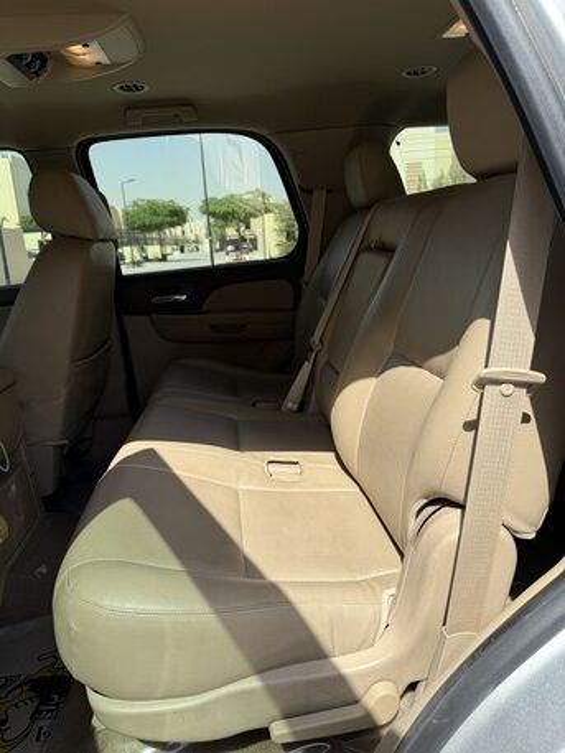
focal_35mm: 24
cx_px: 282
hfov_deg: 56.8
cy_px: 376
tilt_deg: -14.0
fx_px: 522
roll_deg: +3.3
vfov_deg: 71.6
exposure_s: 1/2611
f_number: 1.78
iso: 80
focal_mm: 6.76
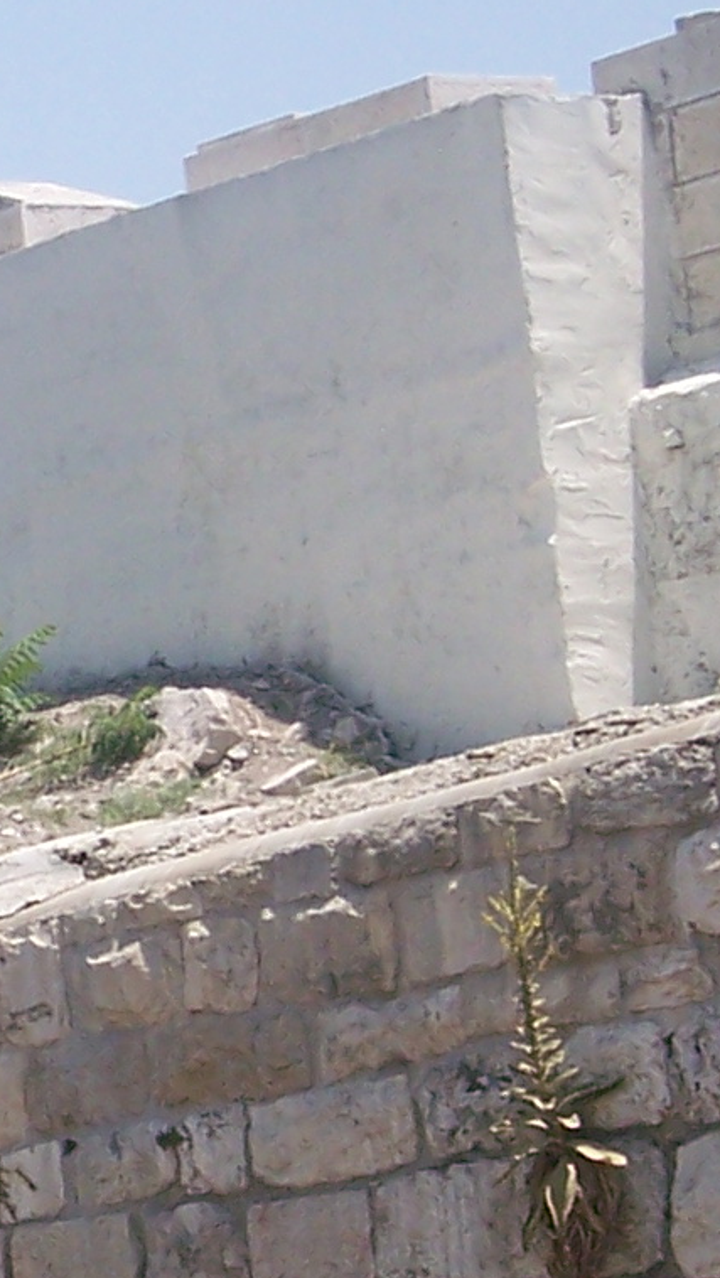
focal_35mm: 160
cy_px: 877
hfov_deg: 7.3
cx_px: -781
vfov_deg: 13.4
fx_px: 5424
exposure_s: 1/1000
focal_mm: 8
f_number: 4
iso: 100
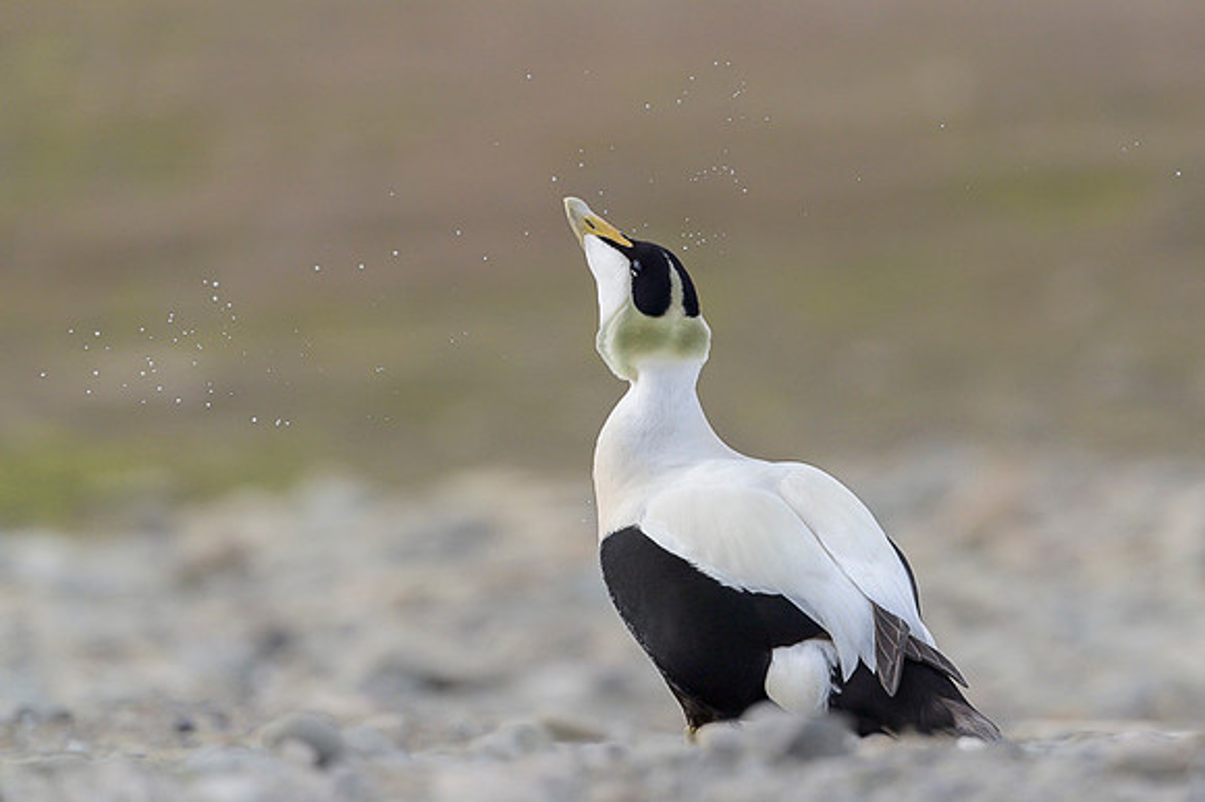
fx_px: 12665
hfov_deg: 5.4
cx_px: 671
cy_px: 355
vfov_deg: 3.6
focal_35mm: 379
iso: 800
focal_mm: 340
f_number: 5.6
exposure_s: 1/2500
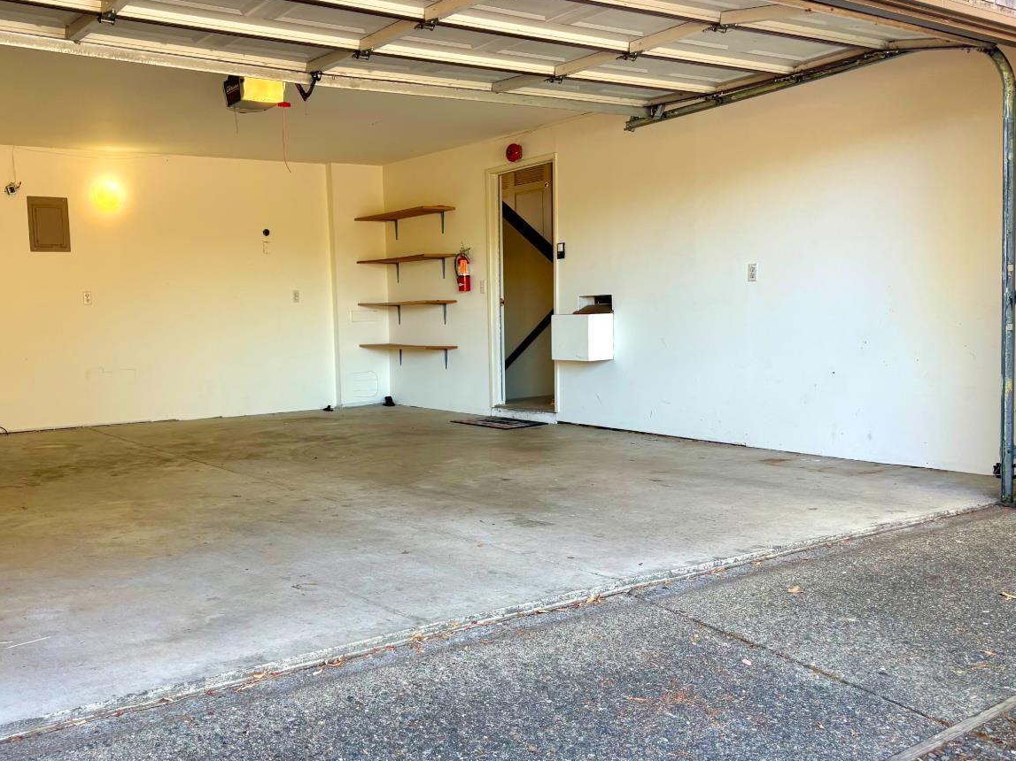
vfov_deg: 41.8
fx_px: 998
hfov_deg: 53.5
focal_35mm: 34
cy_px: 408
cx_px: 394
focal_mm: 5.96
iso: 80
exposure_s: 1/195
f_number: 1.6
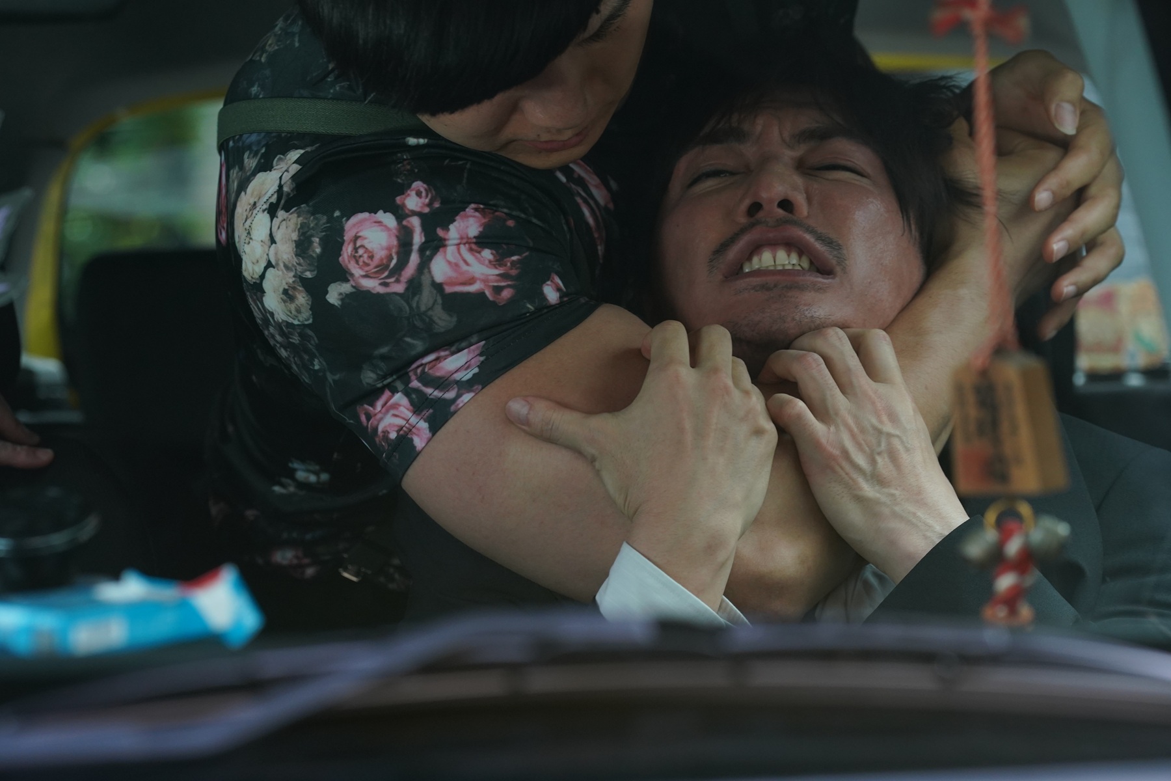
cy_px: 390
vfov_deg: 10.2
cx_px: 586
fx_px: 4358
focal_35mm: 134
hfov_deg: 15.3
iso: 1600
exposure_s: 1/500
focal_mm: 134
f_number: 6.3
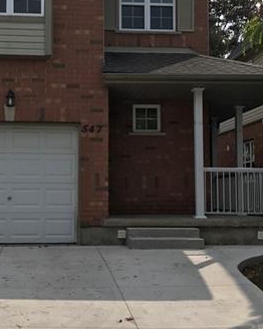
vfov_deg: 29.6
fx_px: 623
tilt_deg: +5.7
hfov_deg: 23.8
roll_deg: -0.9
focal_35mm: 64
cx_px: 109
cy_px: 154
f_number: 1.8
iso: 20
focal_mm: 3.99
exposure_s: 1/2591
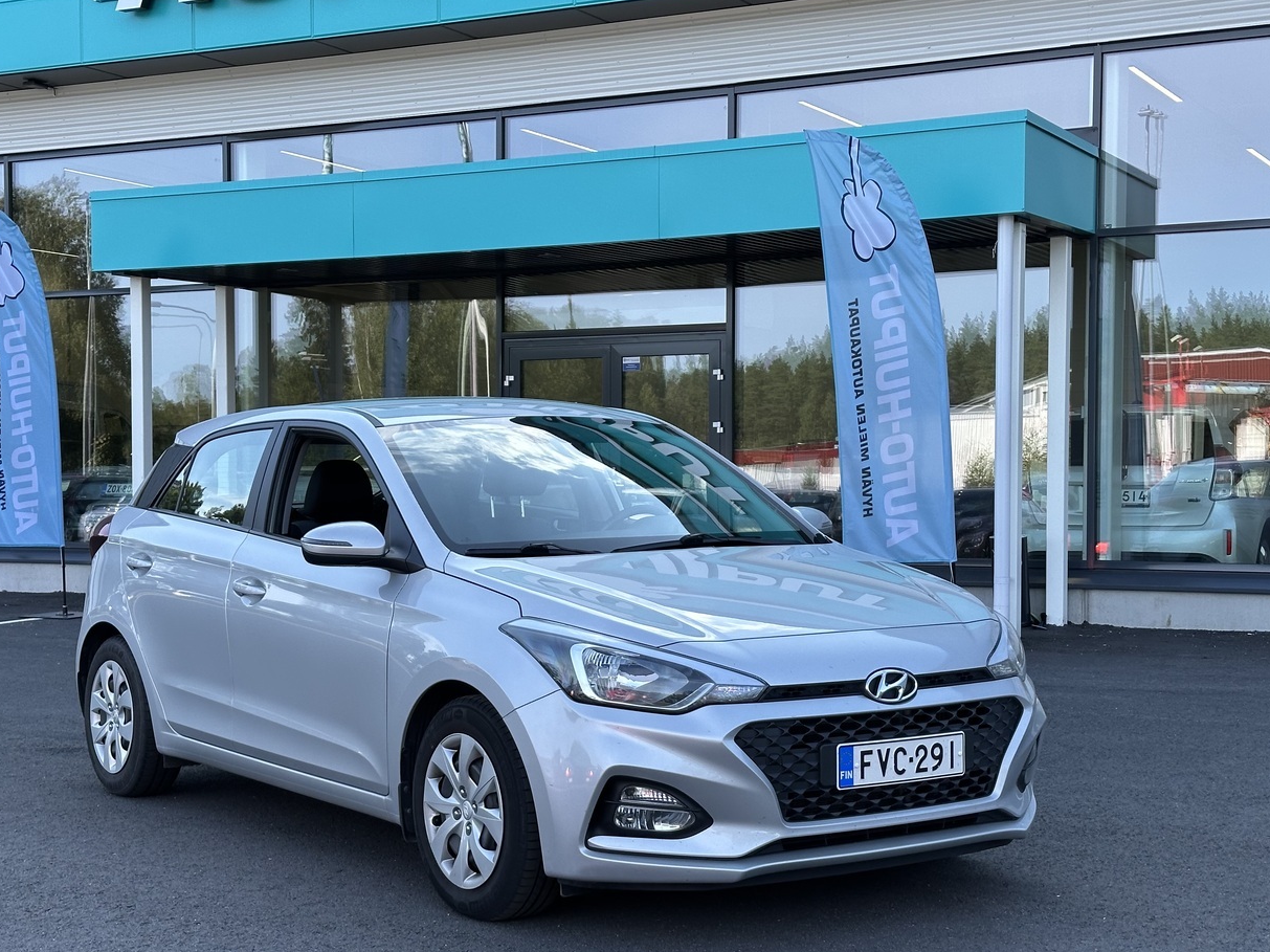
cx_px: 573
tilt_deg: -0.9
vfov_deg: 25.6
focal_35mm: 57
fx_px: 2091
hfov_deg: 33.8
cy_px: 540
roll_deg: +0.4
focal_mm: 6.86
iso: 64
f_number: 1.78
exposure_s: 1/1095
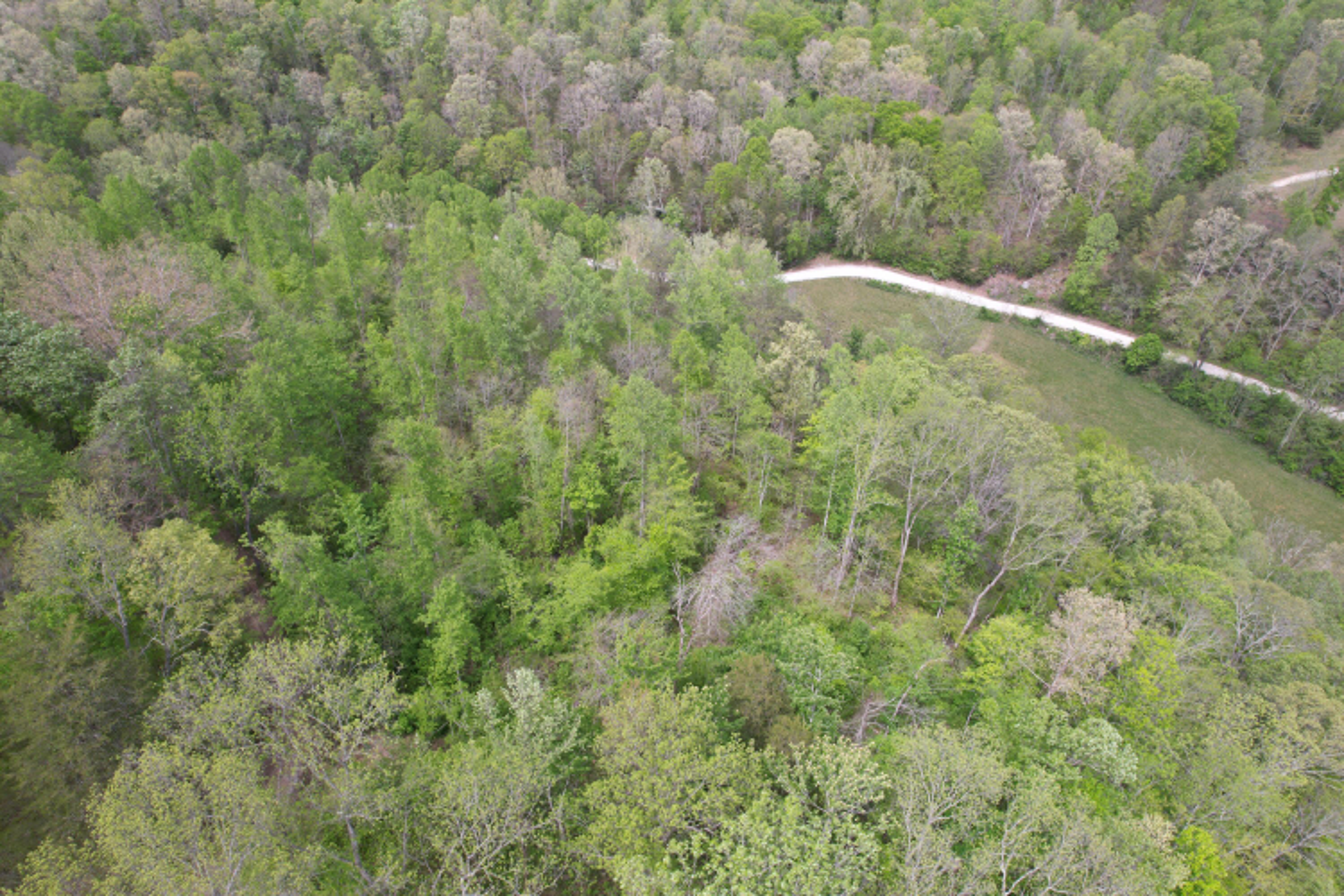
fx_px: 821
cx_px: 672
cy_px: 448
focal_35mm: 22
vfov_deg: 57.2
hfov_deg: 78.6
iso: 100
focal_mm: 8.38
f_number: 2.8
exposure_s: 1/725
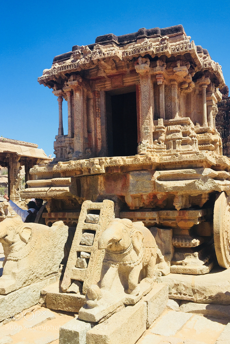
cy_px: 168
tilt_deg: +5.4
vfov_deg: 60.3
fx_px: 297
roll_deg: +0.4
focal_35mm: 31
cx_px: 124
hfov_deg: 42.3
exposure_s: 1/1412
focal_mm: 4.15
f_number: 2.2
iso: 32
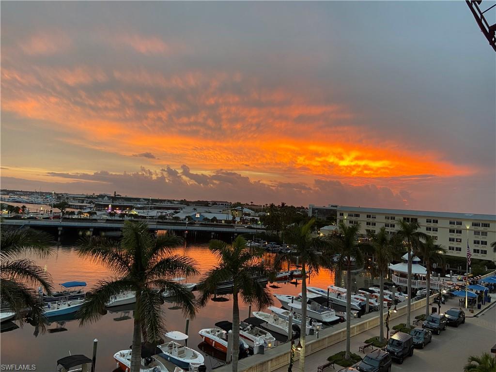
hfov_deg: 67.3
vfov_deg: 53.1
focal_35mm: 26
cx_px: 248
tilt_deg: +3.3
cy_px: 186
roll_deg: -3.6
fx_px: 373
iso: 125
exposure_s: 1/72
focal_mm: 4.25
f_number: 1.8
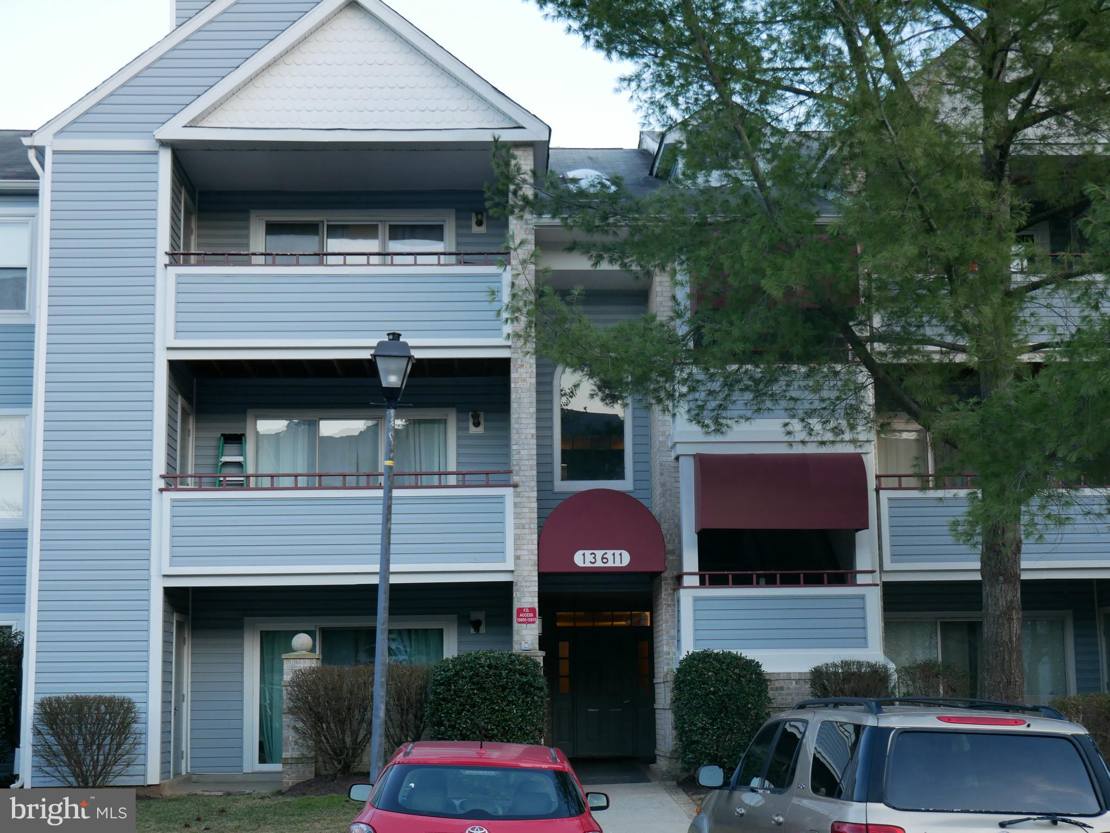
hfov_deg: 38.2
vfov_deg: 29.1
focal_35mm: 50
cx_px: 555
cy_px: 416
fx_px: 1604
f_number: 4.5
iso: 250
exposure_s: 1/60
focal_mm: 25
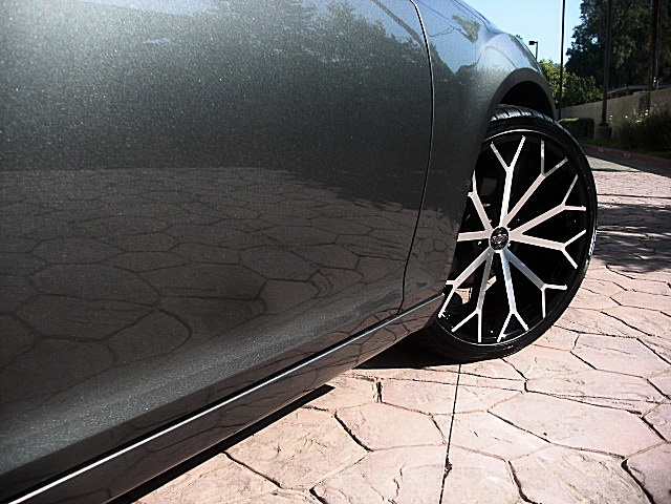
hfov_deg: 51.4
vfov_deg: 39.7
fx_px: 698
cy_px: 252
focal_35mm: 36
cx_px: 336
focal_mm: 6.3
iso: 50
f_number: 2.8
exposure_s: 1/500
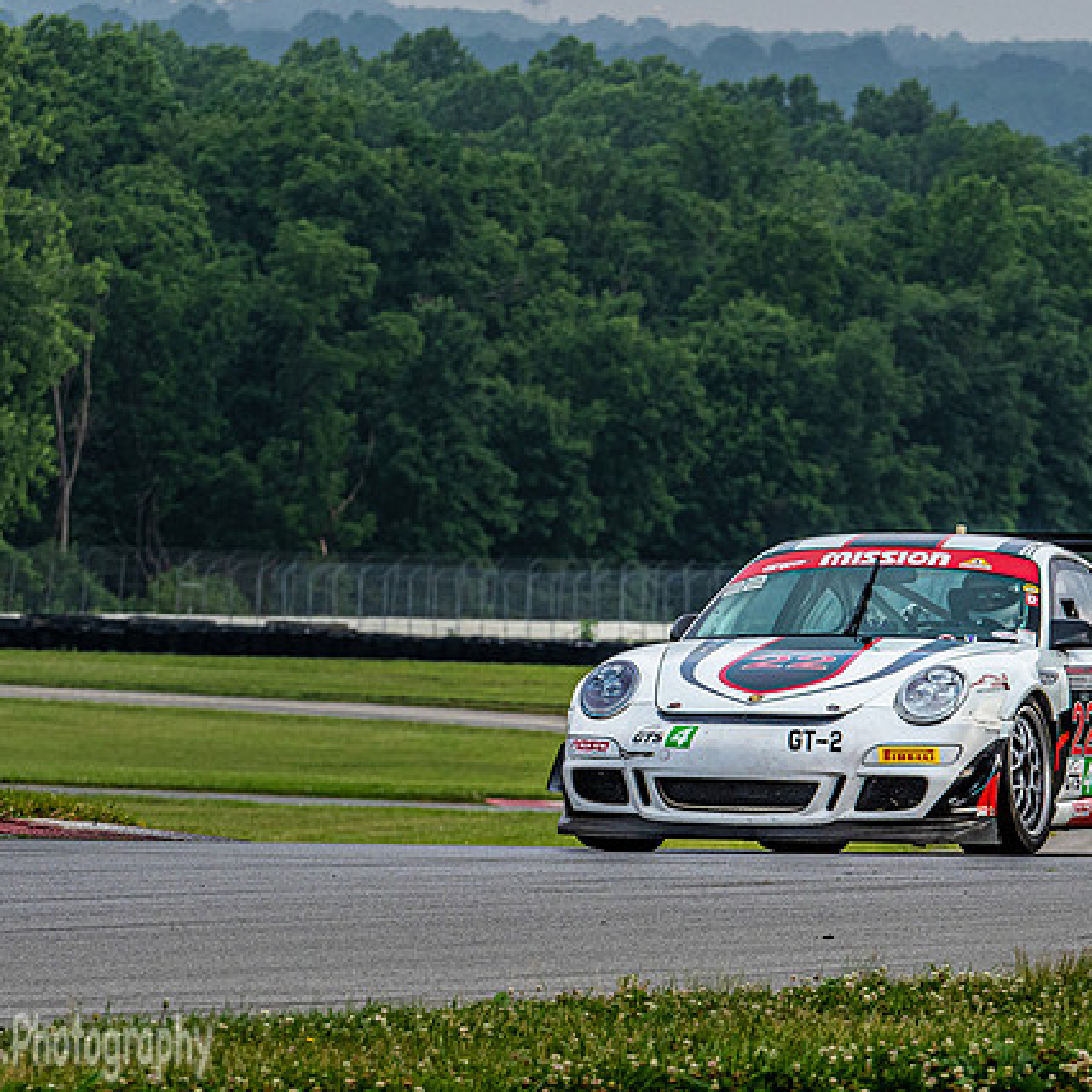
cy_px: 620
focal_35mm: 412
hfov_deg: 4.3
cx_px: 643
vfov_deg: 4.3
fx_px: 14704
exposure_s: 1/500
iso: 400
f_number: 6.3
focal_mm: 150
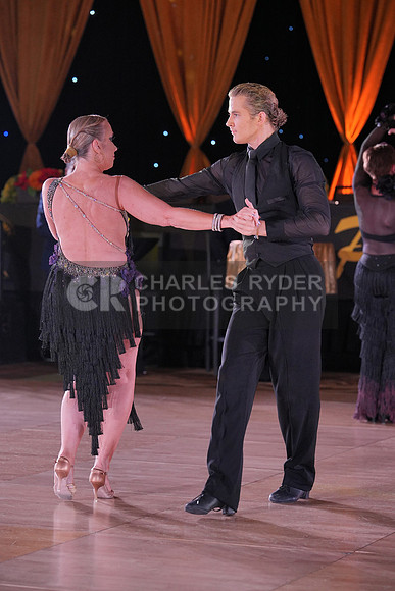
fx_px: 1826
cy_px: 296
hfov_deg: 12.3
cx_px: 198
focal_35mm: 111
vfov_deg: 18.4
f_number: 4
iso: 2000
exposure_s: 1/400
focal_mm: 111
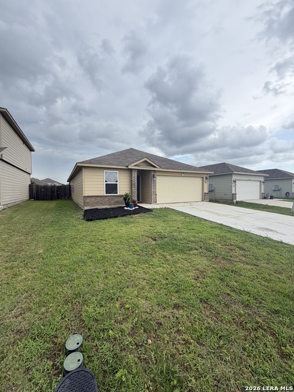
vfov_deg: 102.1
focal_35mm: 14
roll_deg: +0.1
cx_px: 147
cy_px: 196
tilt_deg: -2.4
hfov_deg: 85.7
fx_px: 159
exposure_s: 1/374
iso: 50
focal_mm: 2.22
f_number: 2.2
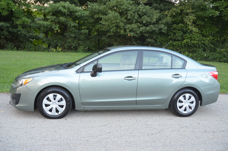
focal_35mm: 33
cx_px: 114
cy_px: 76
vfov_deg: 39.8
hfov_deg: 57.3
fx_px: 209
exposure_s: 1/60
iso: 400
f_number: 4
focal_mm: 22
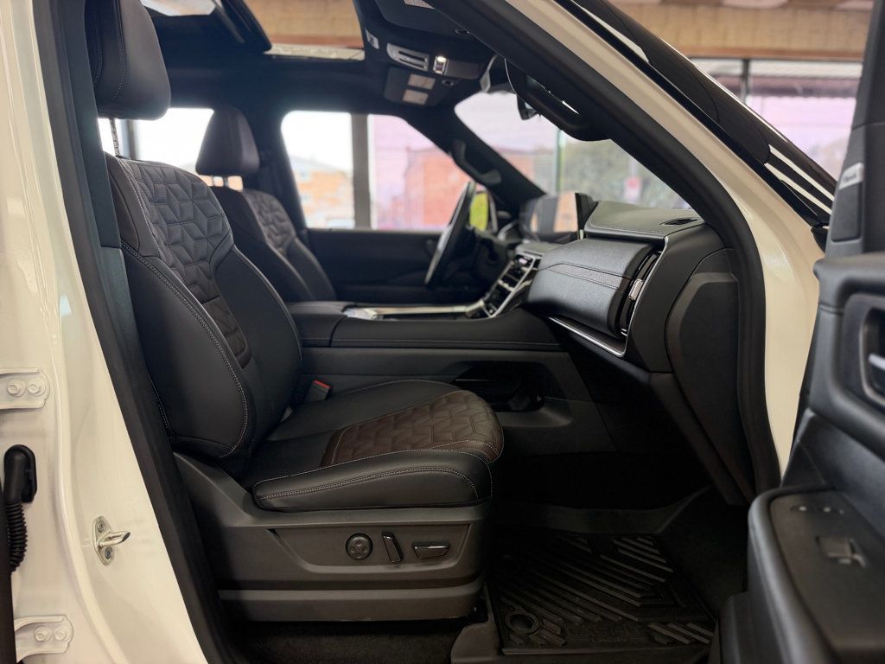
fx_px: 614
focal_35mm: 24
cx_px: 442
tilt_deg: -10.5
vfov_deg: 56.8
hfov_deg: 71.6
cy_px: 332
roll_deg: +0.5
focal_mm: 6.76
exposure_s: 1/120
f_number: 1.78
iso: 200
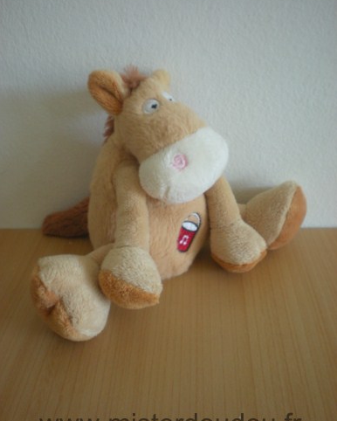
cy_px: 214
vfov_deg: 45.8
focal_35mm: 40
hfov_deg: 37.4
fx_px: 498
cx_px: 169
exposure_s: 1/22.5
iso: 200
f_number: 3.1
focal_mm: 6.3
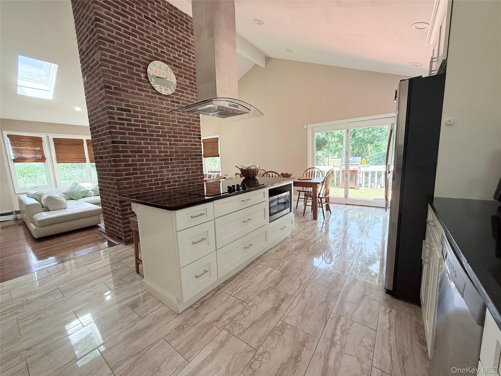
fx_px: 203
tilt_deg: -8.0
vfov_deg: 85.7
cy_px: 188
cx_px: 250
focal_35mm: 14
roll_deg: +1.3
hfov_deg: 102.1
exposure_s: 1/99
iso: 125
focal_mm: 2.22
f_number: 2.2
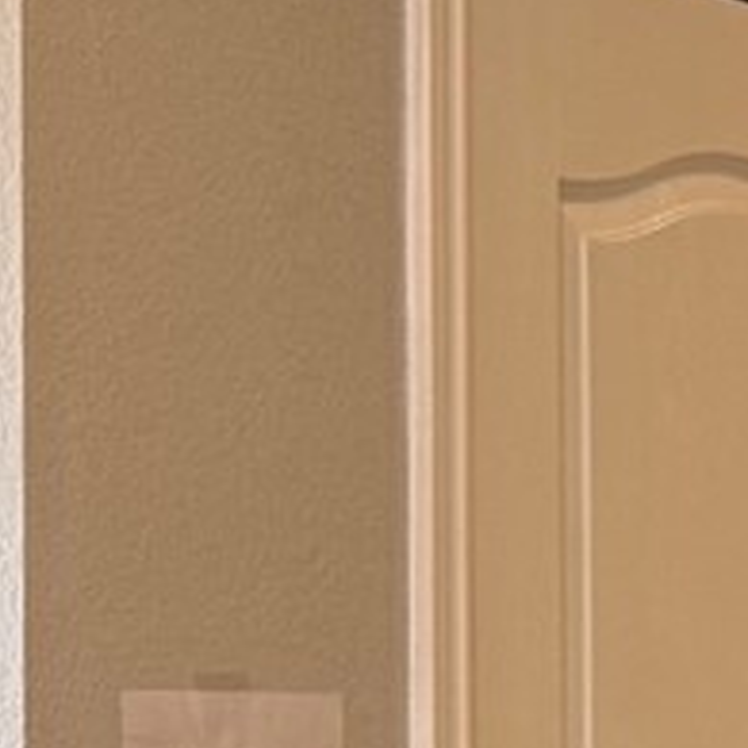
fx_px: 5452
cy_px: 1143
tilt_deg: -3.1
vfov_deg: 7.7
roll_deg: -1.9
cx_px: 2470
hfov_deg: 6.8
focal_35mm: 223
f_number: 1.78
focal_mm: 6.76
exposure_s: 1/60
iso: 125
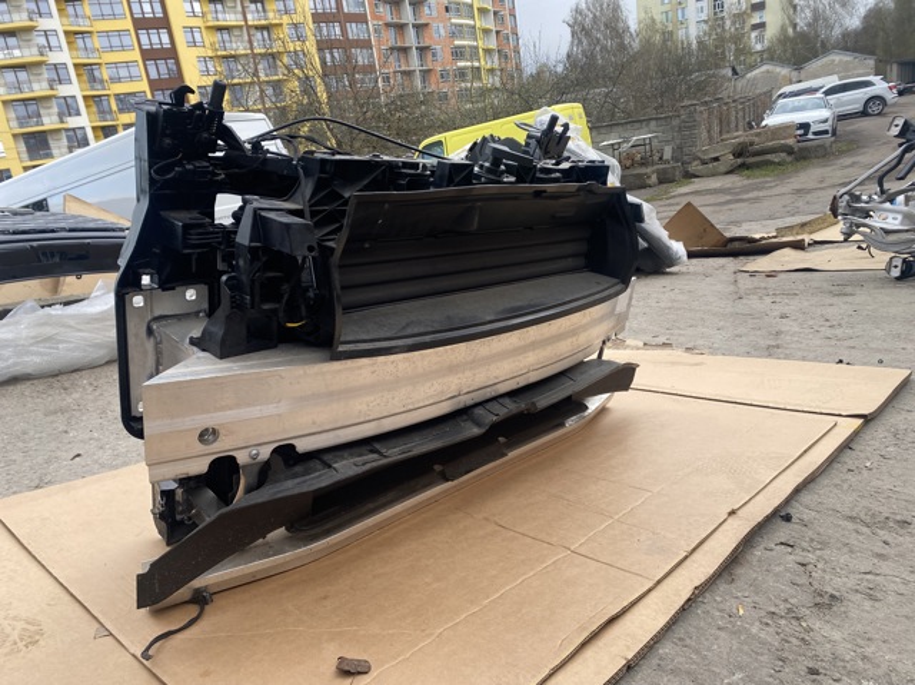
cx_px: 458
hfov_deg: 67.3
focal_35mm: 26
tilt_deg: -17.4
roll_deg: +10.0
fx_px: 687
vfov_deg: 53.0
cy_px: 342
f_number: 1.8
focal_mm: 4.25
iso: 32
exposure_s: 1/418
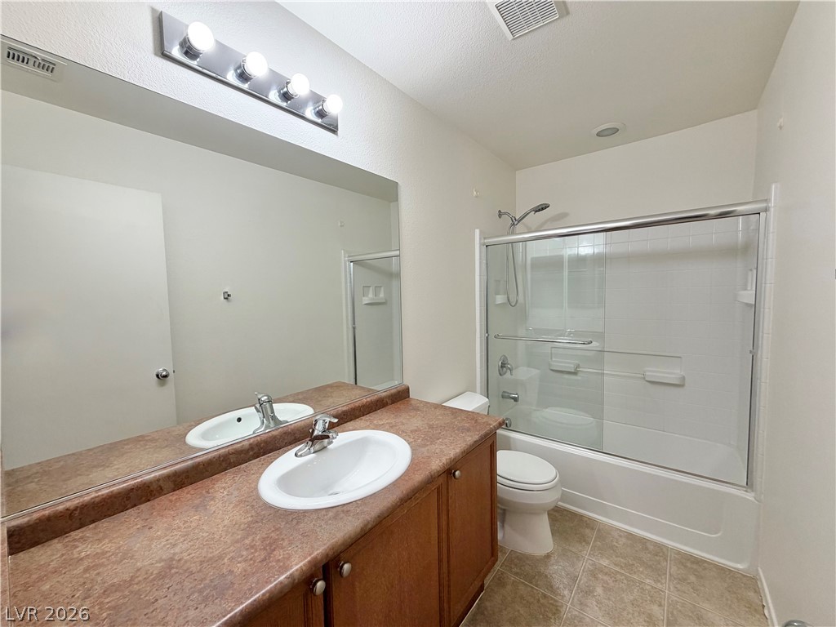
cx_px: 418
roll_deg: +0.8
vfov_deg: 85.7
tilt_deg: -3.9
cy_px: 314
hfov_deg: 102.1
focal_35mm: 14
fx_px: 338
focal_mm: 2.22
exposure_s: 1/120
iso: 125
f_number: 2.2
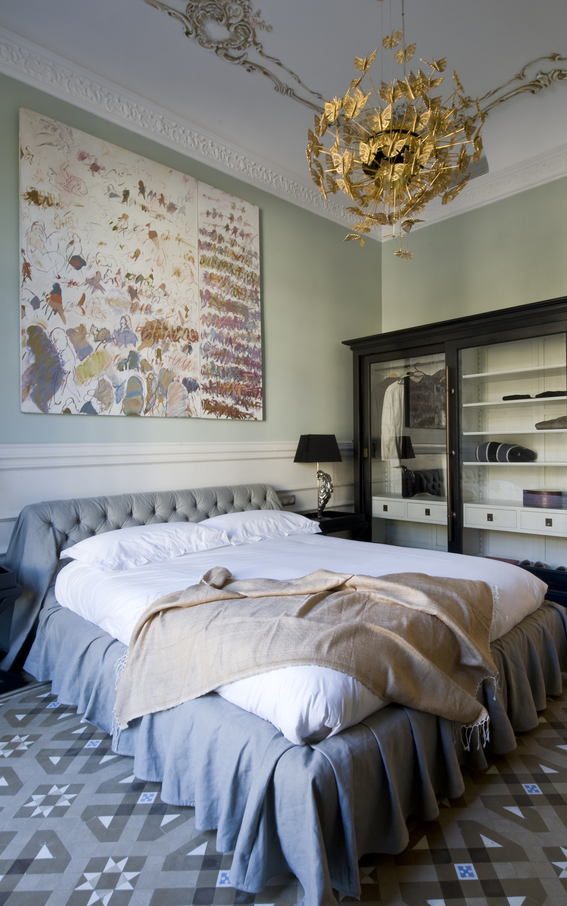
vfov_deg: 88.0
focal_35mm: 19
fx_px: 470
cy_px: 455
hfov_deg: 62.1
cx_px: 312
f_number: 18
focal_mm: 16
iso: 200
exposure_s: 2.5
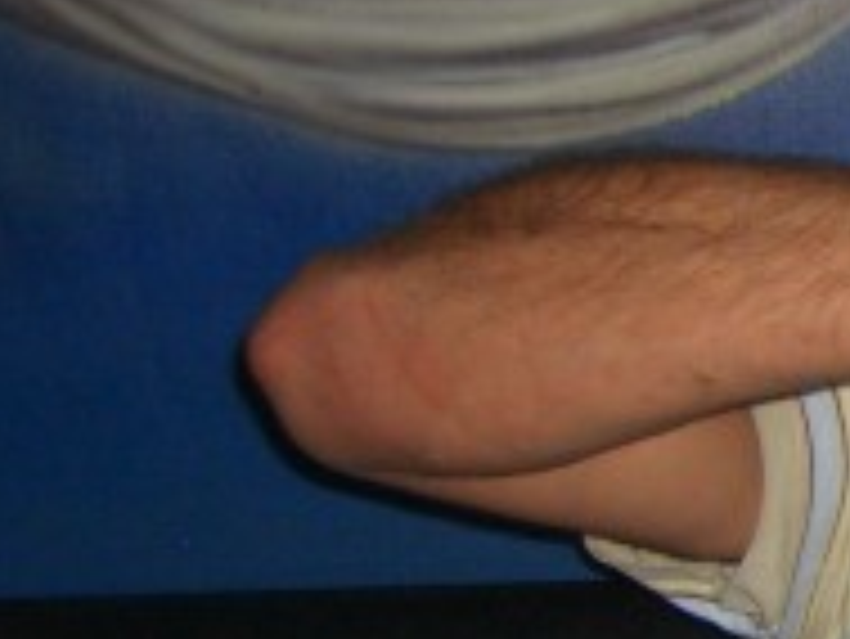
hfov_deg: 11.1
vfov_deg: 9.2
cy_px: 608
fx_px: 3956
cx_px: 1700
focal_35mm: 161
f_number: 2.8
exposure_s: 1/60
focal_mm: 7.9
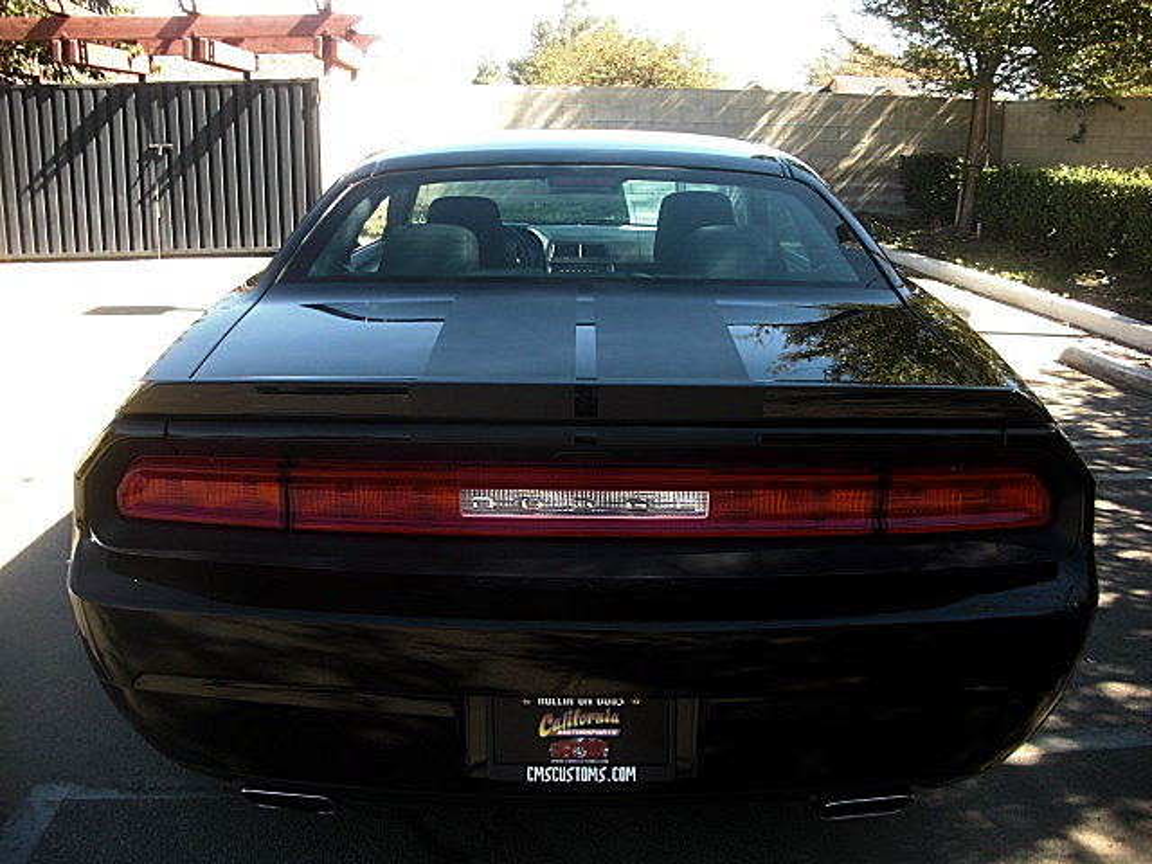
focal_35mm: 36
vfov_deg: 39.7
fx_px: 1198
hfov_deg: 51.4
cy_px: 432
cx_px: 576
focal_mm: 6.3
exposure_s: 1/100
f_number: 2.8
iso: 50
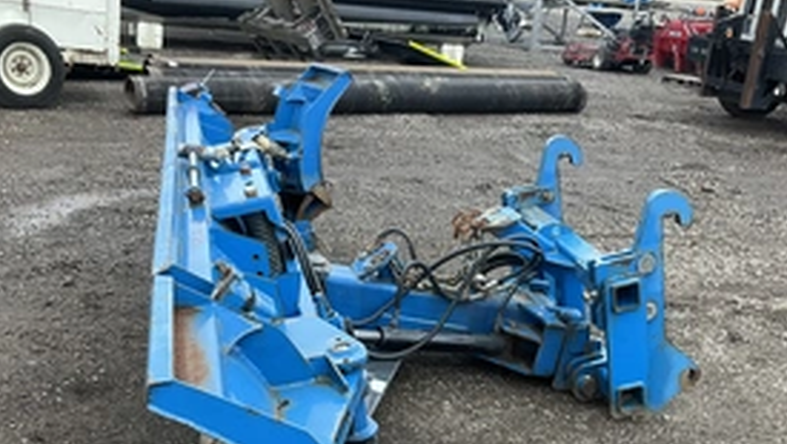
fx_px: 960
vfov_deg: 25.2
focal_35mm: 46
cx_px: 406
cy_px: 398
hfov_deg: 44.6
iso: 20
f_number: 1.8
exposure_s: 1/122
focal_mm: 3
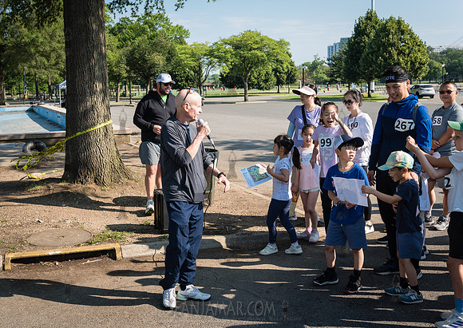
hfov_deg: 43.5
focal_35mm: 44
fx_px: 577
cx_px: 190
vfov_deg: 31.7
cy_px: 146
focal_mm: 38
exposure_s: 1/800
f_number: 4.5
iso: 250
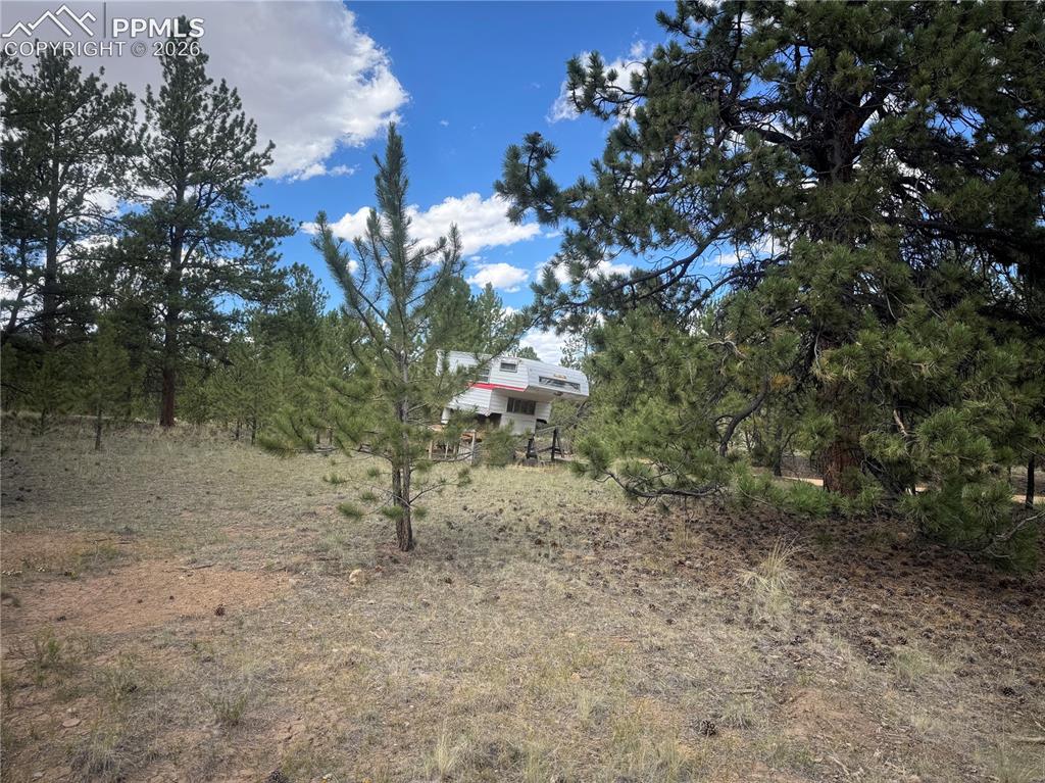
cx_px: 522
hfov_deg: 71.6
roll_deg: +0.5
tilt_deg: +2.5
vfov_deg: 56.8
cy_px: 392
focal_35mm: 24
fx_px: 724
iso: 80
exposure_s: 1/1456
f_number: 1.78
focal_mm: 6.76
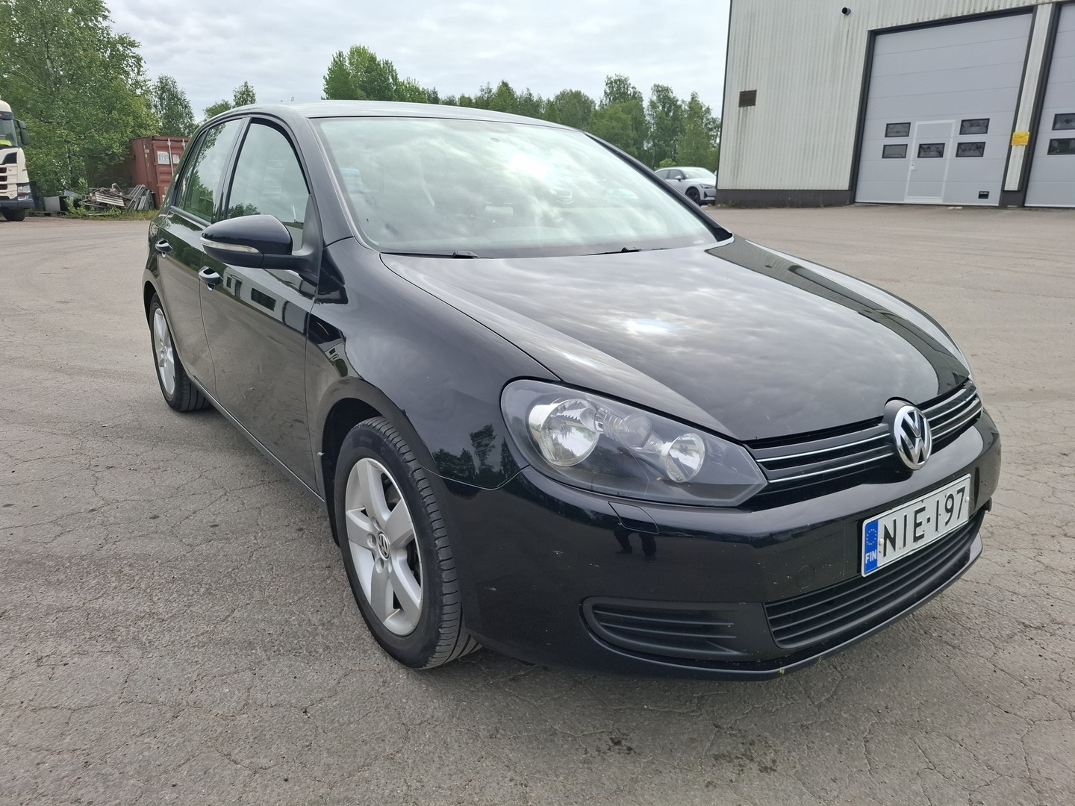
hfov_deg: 73.9
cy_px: 403
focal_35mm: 23
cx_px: 538
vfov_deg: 58.9
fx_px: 714
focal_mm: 5.54
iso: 50
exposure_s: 1/1403
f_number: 1.8
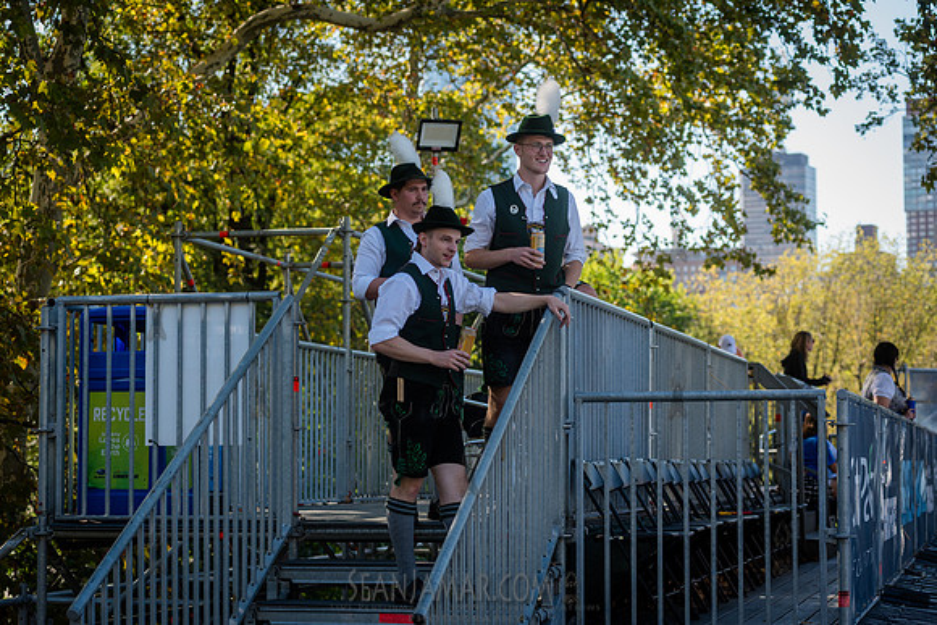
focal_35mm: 82
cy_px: 312
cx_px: 468
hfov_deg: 24.7
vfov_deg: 16.6
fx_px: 2141
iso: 250
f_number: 4.5
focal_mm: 80
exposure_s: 1/500
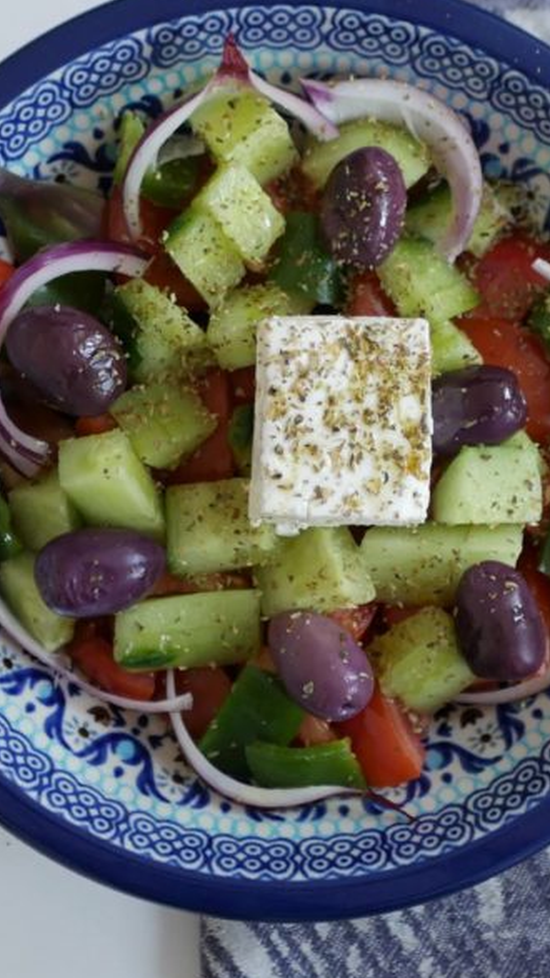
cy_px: 387
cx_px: 260
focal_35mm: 95
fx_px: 2464
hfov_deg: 12.7
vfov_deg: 22.4
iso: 320
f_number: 2
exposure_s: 1/60
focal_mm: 25
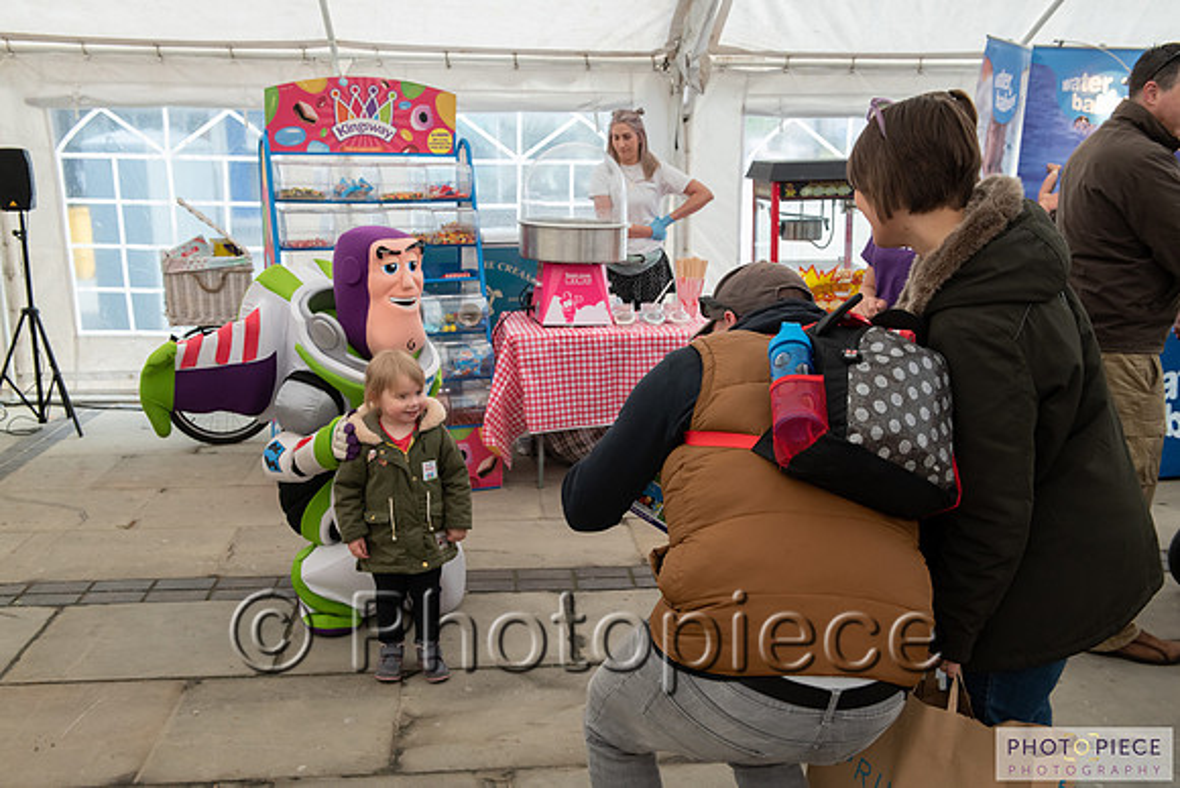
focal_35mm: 35
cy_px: 394
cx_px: 590
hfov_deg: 54.4
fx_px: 1147
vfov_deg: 37.9
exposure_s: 1/80
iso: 1250
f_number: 8
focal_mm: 35
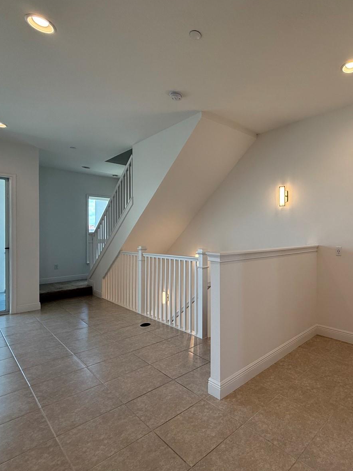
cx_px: 259
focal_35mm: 19
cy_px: 234
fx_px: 258
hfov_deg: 65.1
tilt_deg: +2.3
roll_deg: +0.7
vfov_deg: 84.7
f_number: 2.2
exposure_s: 1/120
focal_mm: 2.22
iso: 100
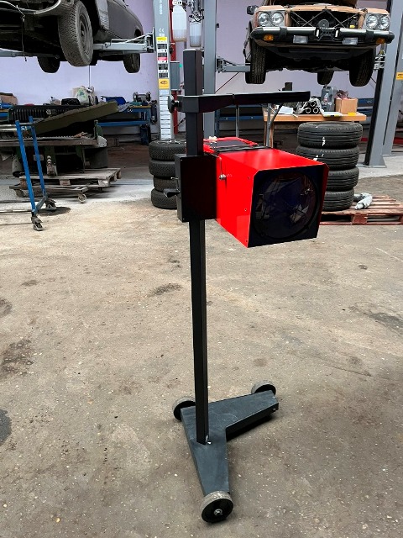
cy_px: 269
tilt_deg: -20.9
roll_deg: +2.1
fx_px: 404
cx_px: 202
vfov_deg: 67.3
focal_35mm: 26
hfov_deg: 53.1
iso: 160
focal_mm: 5.1
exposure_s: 1/60
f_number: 1.6
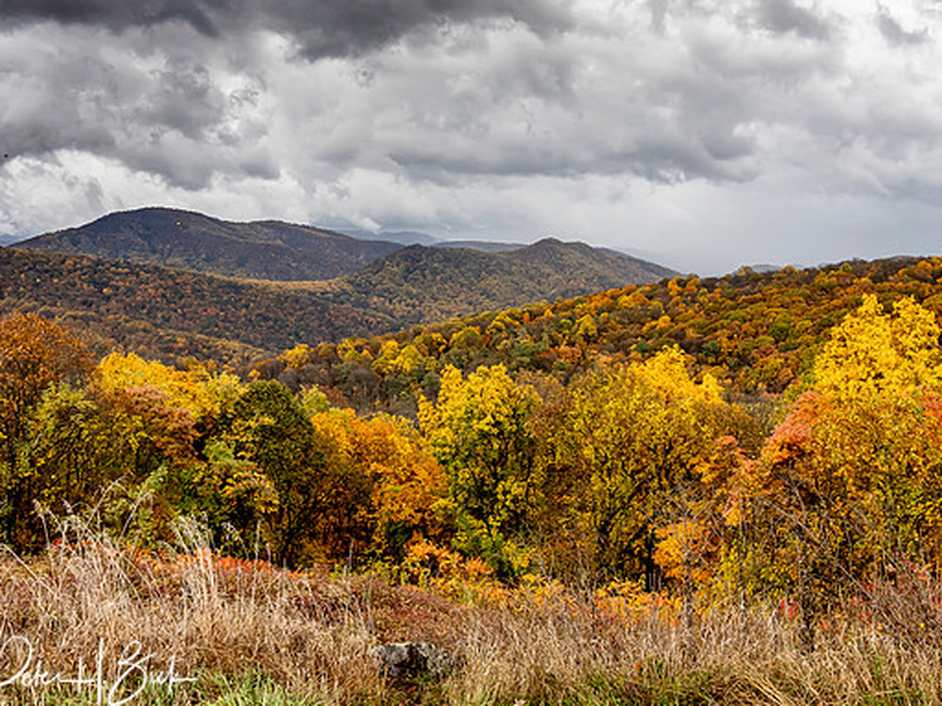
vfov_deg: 41.8
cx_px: 469
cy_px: 378
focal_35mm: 34
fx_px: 925
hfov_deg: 54.0
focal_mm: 15
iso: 640
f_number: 7.1
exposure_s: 1/50
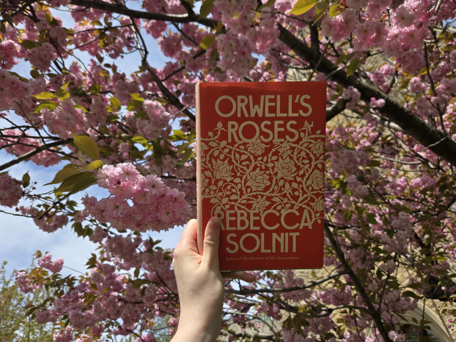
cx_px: 228
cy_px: 171
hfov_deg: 73.9
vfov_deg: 58.9
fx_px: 303
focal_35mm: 23
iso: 25
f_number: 1.8
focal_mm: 5.4
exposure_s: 1/1399
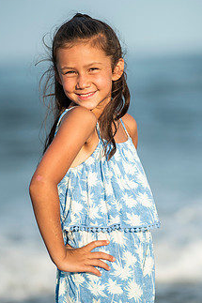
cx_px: 97
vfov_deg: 7.4
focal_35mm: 279
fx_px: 2351
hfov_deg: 4.9
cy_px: 122
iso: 250
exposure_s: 1/4000
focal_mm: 200
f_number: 3.2
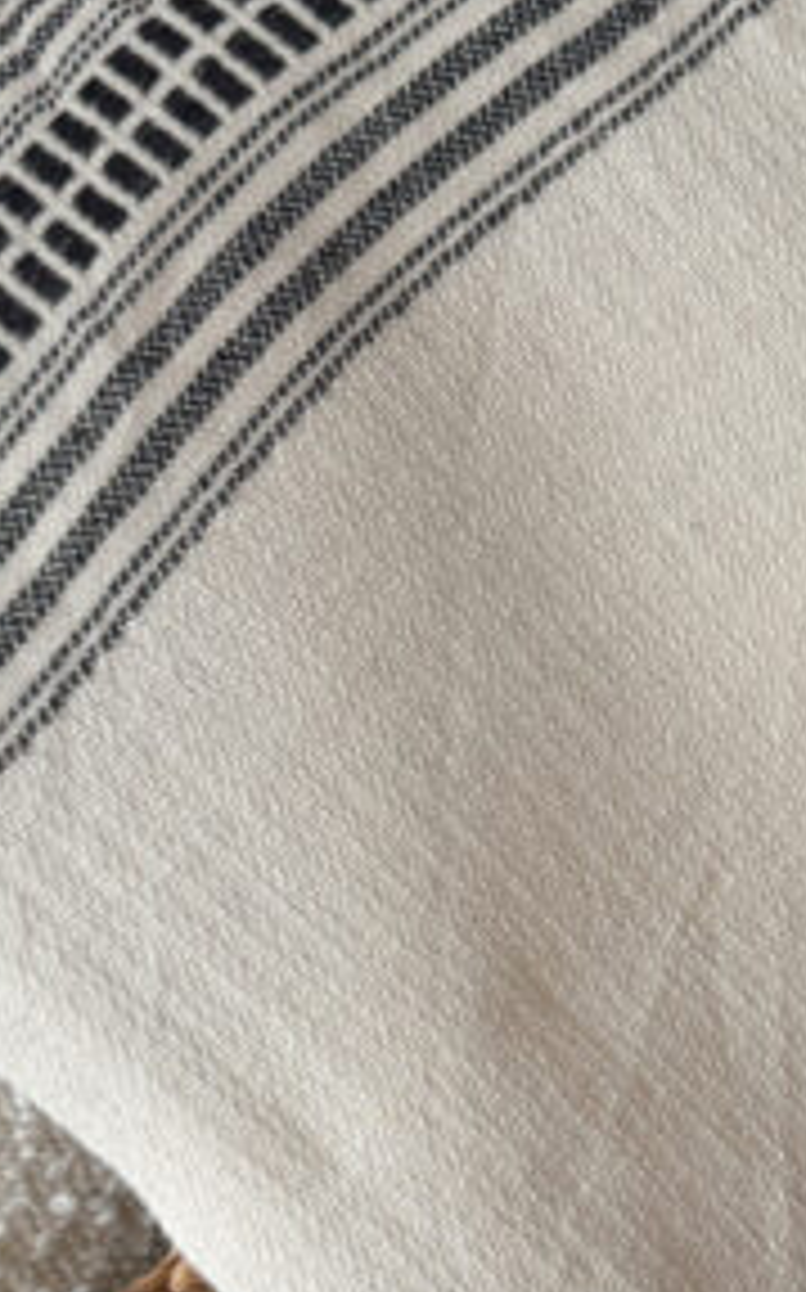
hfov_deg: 17.5
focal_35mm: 71
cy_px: 918
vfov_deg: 28.7
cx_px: 955
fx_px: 2499
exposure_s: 1/121
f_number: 1.78
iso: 160
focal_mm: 6.76
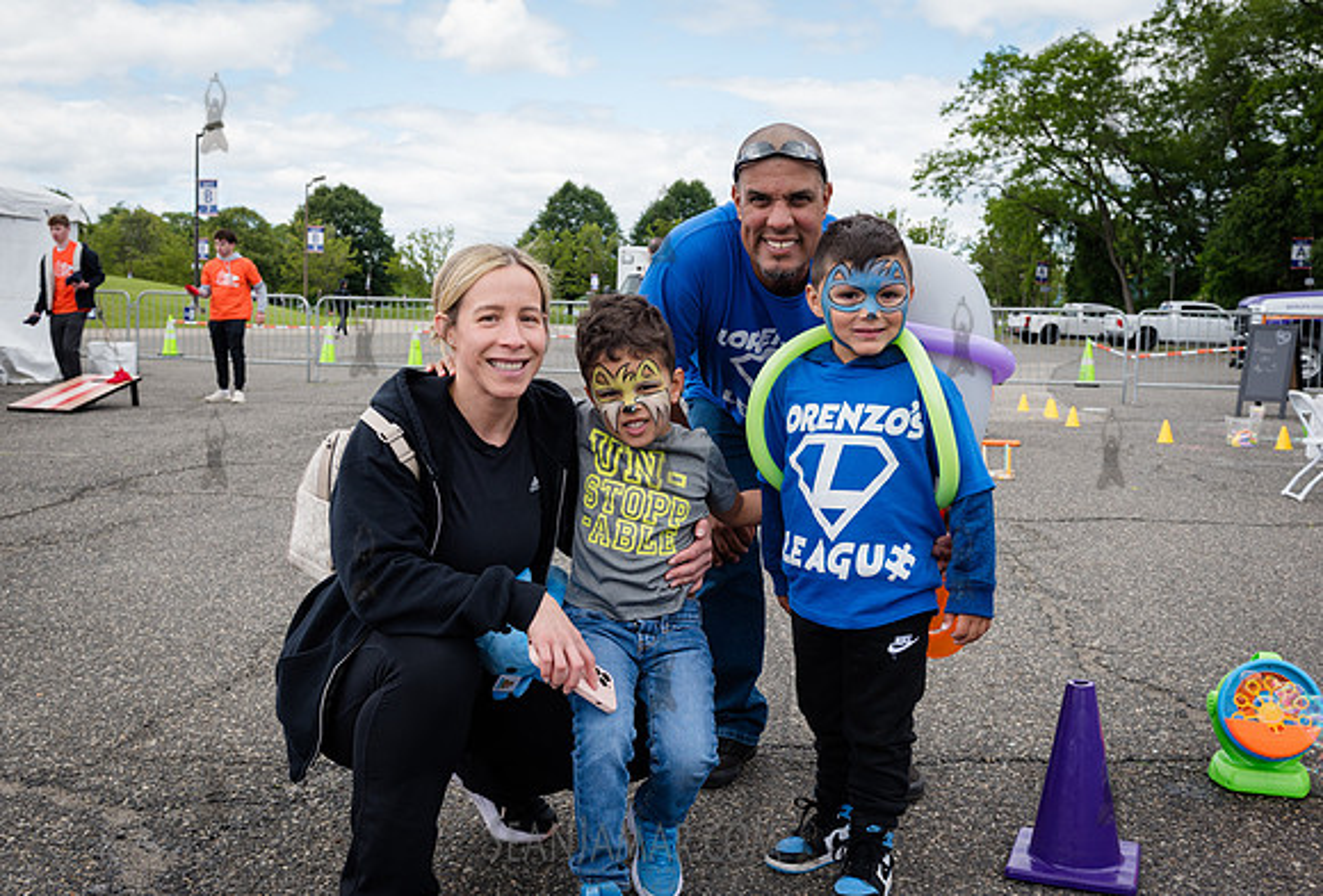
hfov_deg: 51.0
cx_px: 670
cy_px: 428
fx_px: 1385
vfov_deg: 35.8
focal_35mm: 38
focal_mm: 35
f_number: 6.3
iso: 400
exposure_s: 1/500
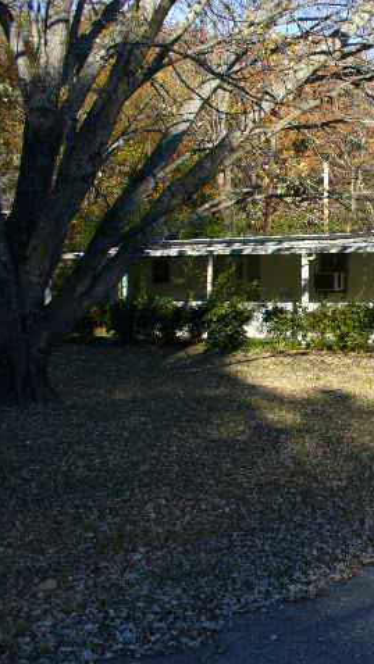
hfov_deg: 20.8
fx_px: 952
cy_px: 332
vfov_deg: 38.5
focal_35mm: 54
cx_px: 441
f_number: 5.6
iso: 80
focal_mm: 6.1
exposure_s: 1/125
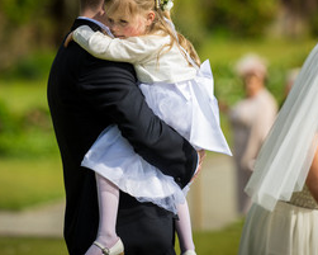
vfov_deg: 6.0
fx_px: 2448
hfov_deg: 7.4
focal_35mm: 260
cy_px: 83
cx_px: 146
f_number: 2.8
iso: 100
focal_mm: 165
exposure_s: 1/1600
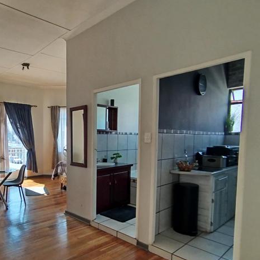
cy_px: 156
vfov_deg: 66.6
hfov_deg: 62.9
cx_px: 61
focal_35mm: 23
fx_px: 195
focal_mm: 1.65
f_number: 2.2
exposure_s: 1/50
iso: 64
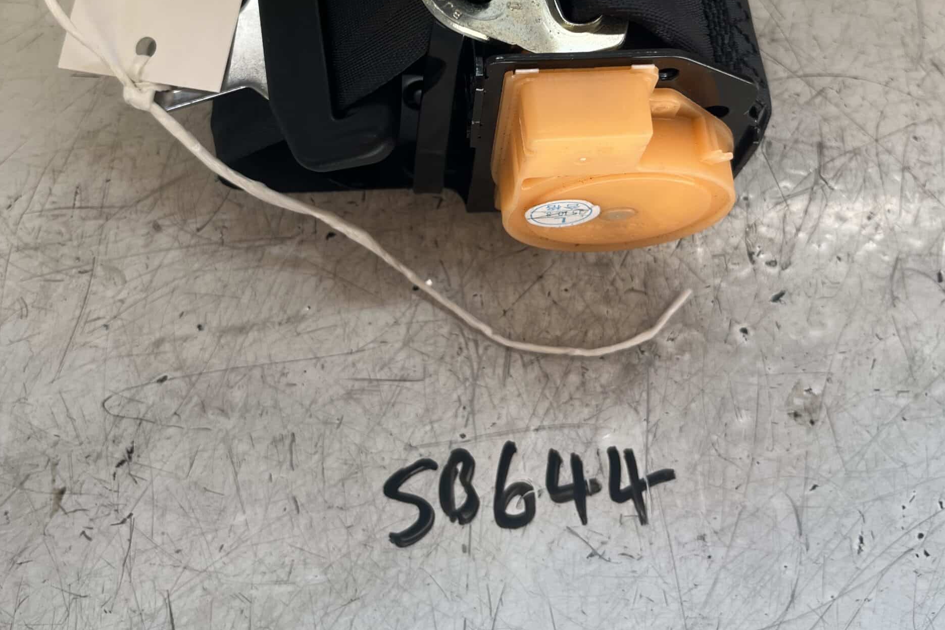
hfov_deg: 51.9
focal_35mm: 37
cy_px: 138
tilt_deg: -66.0
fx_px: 971
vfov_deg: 34.9
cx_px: 481
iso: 32
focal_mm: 5.1
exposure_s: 1/131
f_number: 1.6
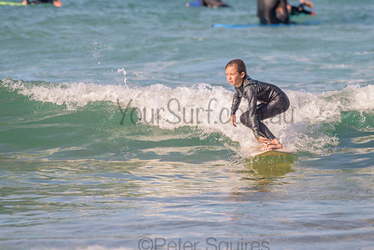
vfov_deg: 1.7
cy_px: 93
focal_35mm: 808
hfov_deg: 2.6
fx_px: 8399
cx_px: 260
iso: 180
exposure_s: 1/2000
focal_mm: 500
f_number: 5.6
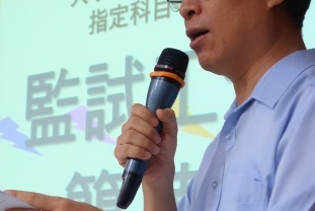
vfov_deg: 11.0
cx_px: 83
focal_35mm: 125
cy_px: 172
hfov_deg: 16.3
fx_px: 1095
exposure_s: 1/40
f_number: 2.8
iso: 800
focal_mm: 14.07
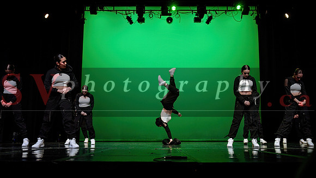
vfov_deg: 33.4
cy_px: 89
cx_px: 159
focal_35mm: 35
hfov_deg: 56.1
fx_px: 296
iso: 1600
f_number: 2.8
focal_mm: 33.5
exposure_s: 1/270
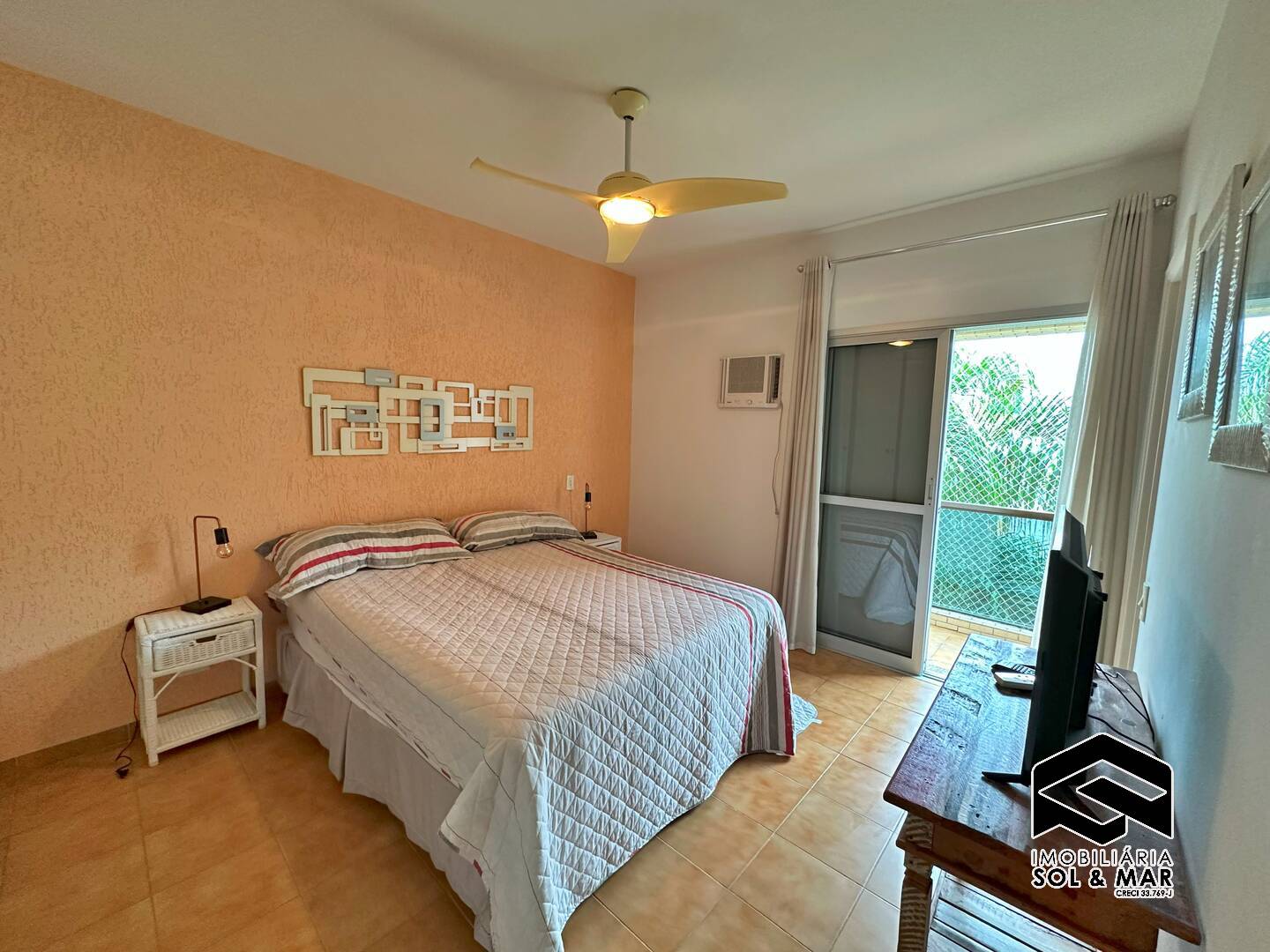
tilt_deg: -5.9
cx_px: 635
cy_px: 476
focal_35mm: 14
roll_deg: -1.6
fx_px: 514
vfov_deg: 85.7
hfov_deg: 102.1
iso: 320
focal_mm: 2.22
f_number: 2.2
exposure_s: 1/120
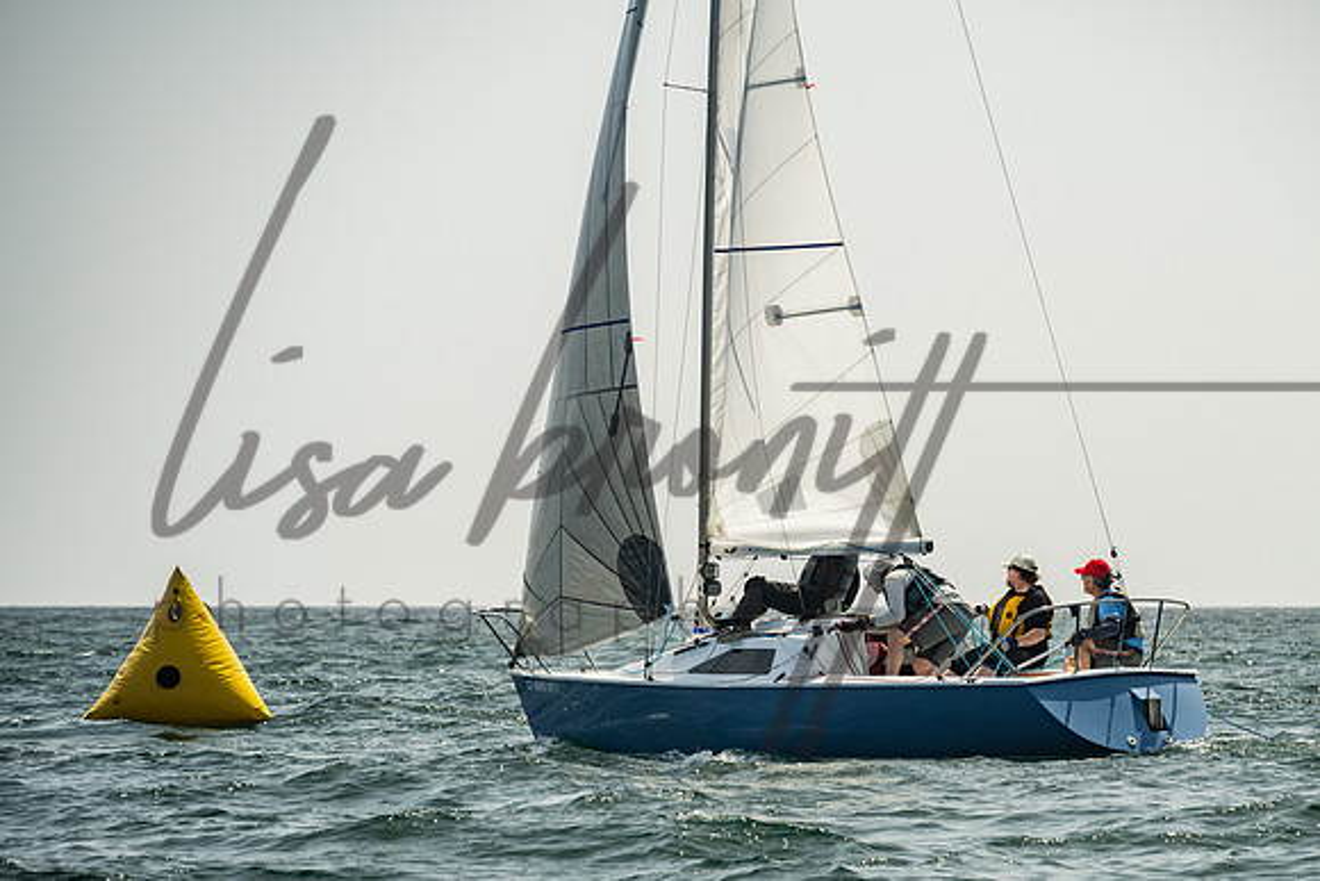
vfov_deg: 5.7
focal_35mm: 243
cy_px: 567
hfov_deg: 8.5
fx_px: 8915
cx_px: 860
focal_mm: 185
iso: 320
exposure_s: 1/1250
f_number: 6.3
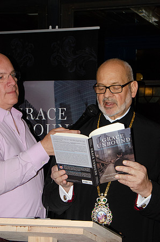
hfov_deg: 14.6
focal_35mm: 93
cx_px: 80
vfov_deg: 22.0
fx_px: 623
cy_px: 121
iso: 2500
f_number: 16
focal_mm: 62
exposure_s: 1/250
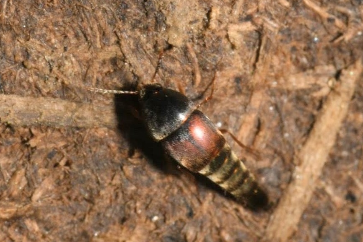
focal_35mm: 175
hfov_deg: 11.8
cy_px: 129
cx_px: 184
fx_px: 1760
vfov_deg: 7.9
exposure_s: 1/60
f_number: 32
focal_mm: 105
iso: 100
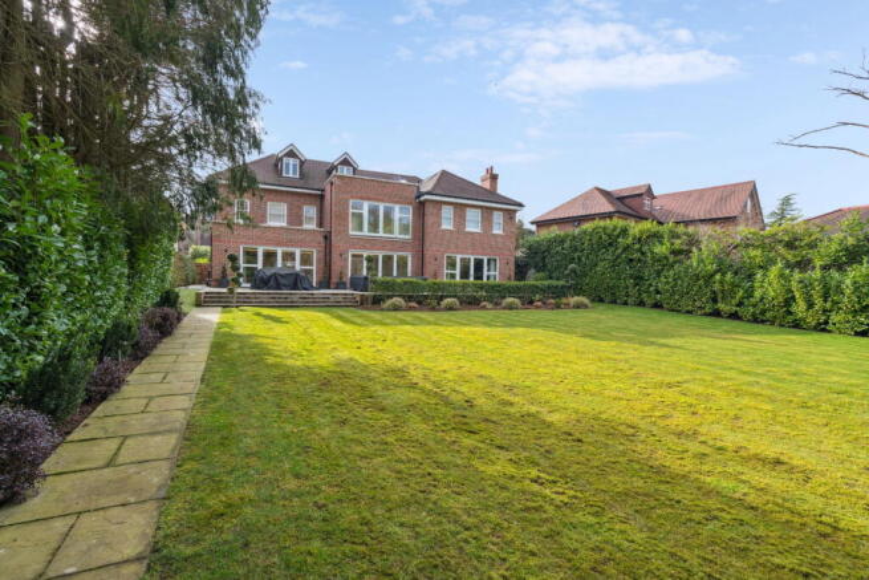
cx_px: 434
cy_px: 290
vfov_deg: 73.8
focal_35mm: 16
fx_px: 386
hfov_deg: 96.7
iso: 400
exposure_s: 1/320
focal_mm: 16
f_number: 8
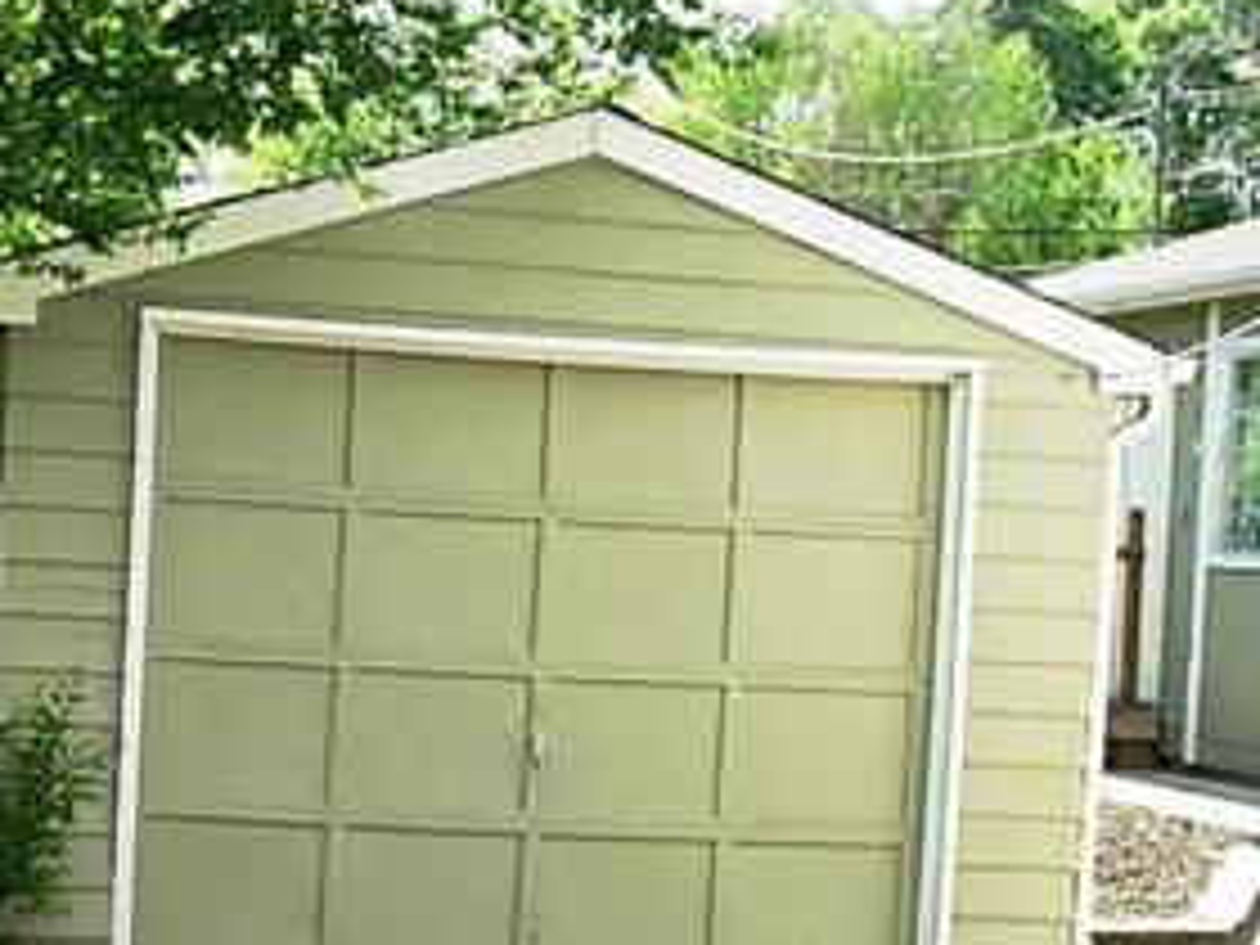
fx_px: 3167
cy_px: 662
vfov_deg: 16.9
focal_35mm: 87
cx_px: 108
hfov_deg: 21.9
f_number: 2.8
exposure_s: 1/592
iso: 79
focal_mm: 7.8
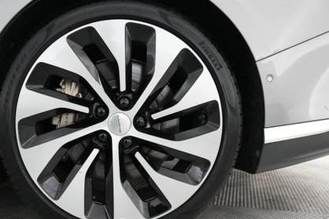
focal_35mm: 37
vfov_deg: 35.8
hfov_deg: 51.3
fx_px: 338
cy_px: 122
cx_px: 120
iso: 3200
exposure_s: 1/160
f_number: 2.8
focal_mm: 24
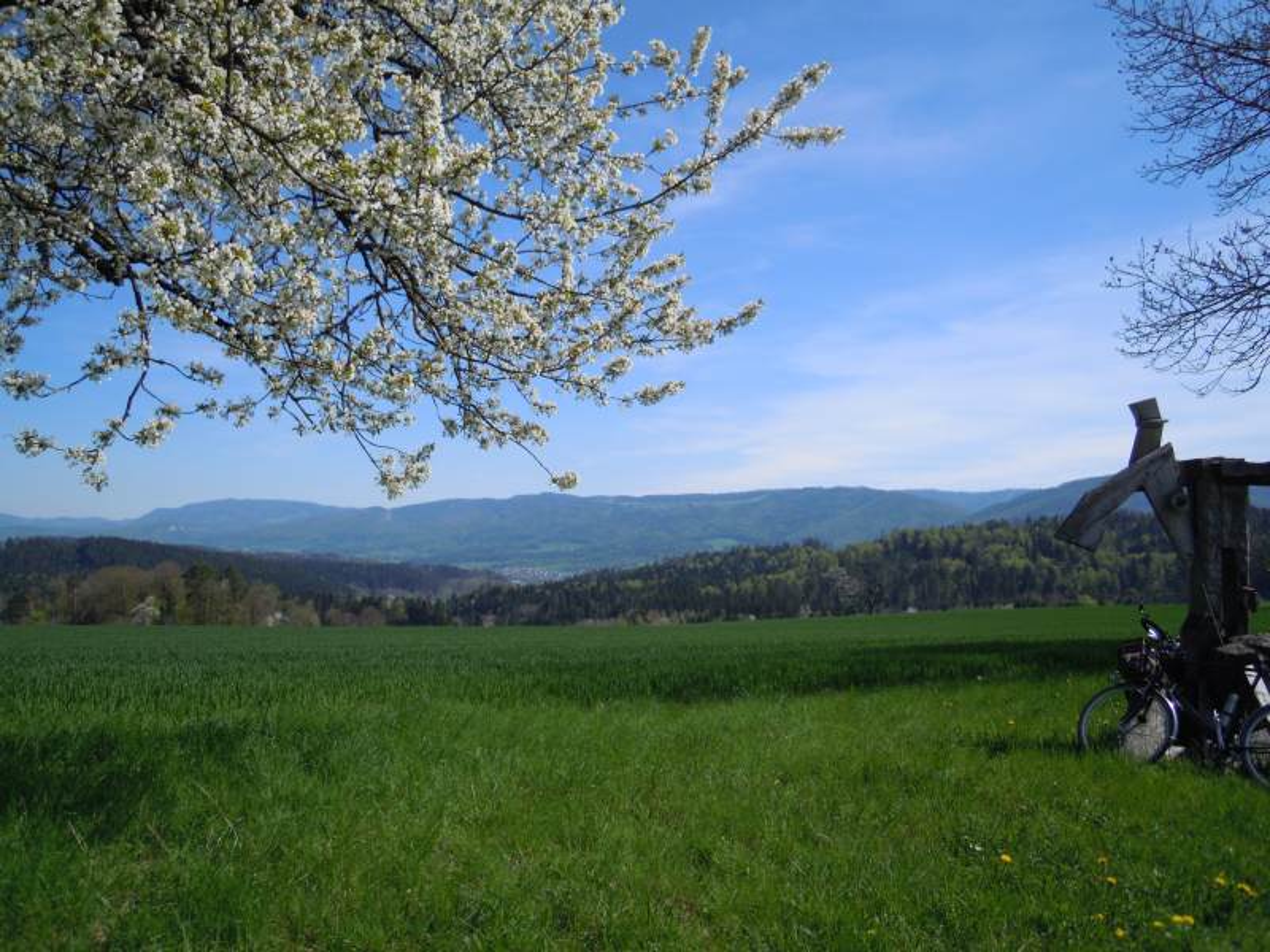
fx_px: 1027
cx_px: 635
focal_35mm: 28
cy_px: 476
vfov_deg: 49.7
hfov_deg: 63.4
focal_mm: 5
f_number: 7.6
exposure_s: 1/320
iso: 100
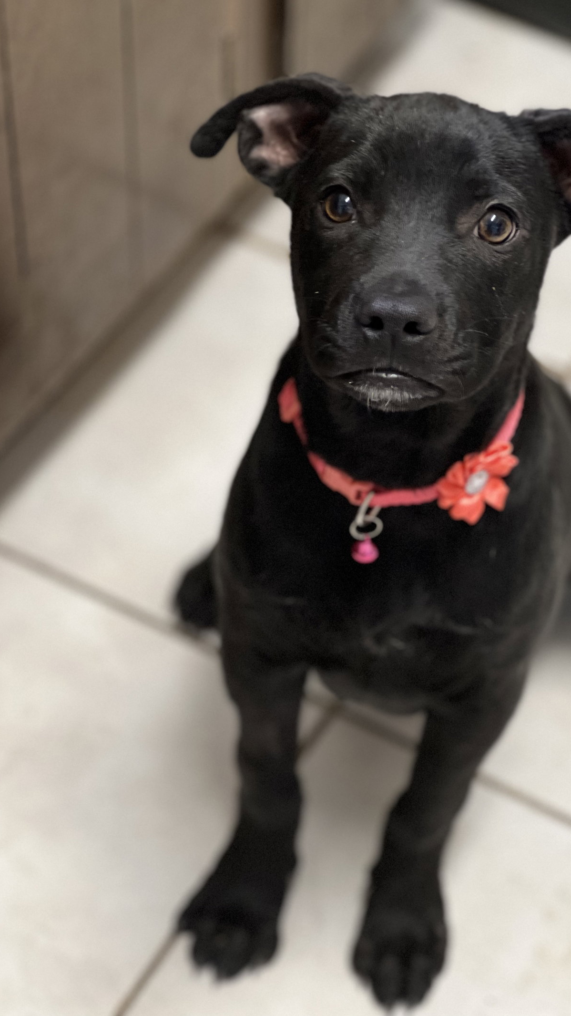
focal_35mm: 84
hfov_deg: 14.4
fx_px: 2261
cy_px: 508
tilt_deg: -48.7
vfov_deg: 25.3
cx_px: 376
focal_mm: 9
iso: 320
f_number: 2.8
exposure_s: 1/30
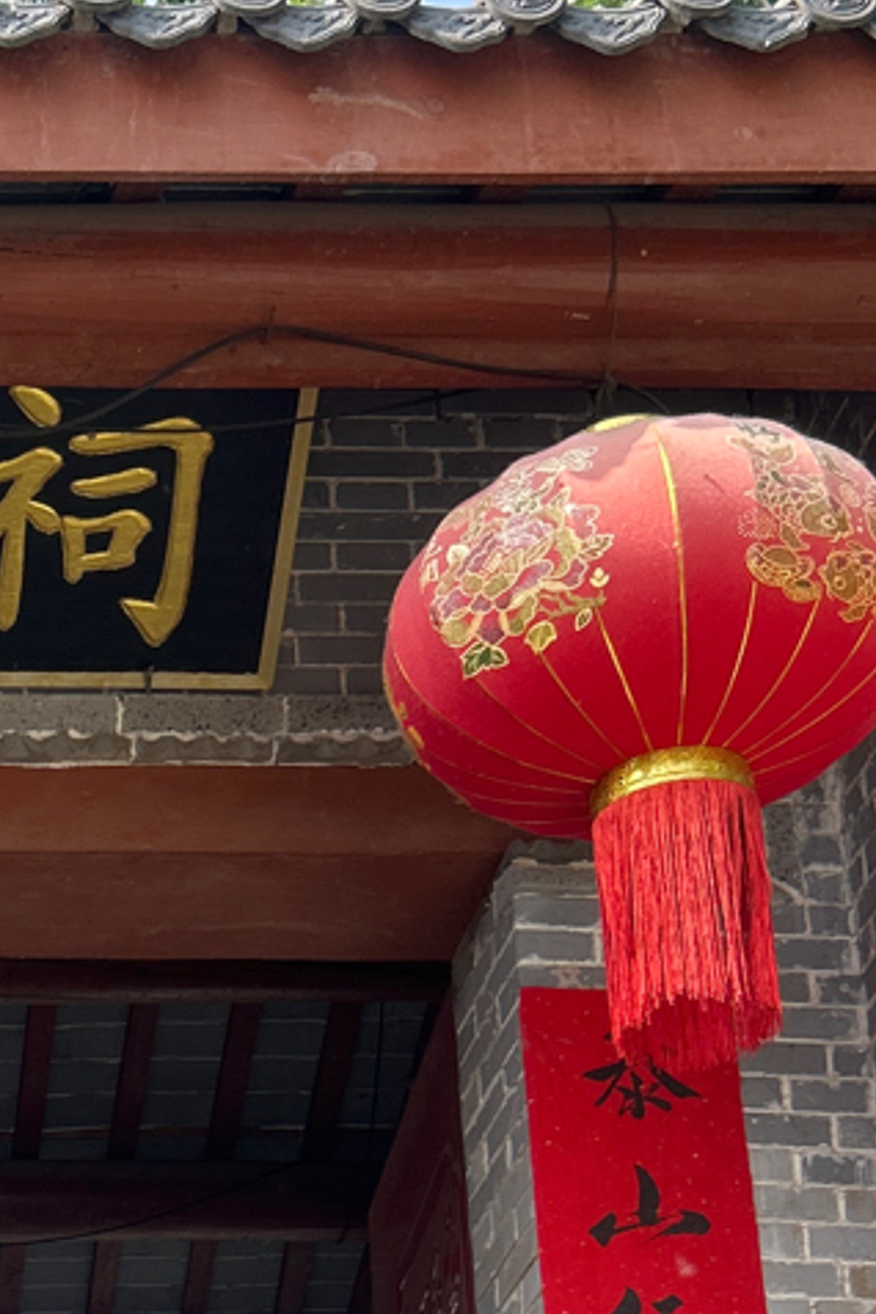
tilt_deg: +20.1
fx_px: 3102
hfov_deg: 15.2
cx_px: -307
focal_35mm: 85
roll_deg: -1.6
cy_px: 1347
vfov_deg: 22.9
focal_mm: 5.7
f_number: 1.5
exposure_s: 1/1252
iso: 50
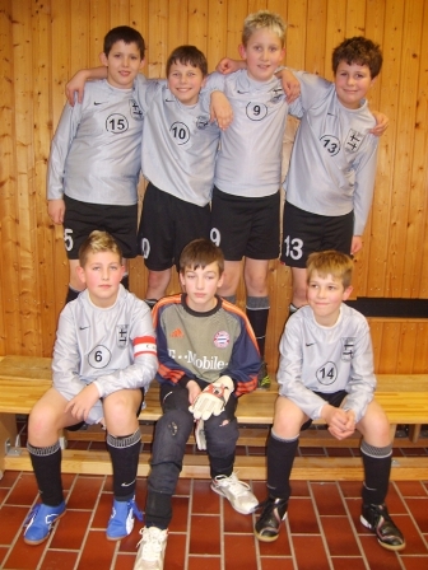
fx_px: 577
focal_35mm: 35
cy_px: 285
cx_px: 214
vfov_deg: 52.6
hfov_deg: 40.7
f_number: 2.8
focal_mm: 5.8
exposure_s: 1/8
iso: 100
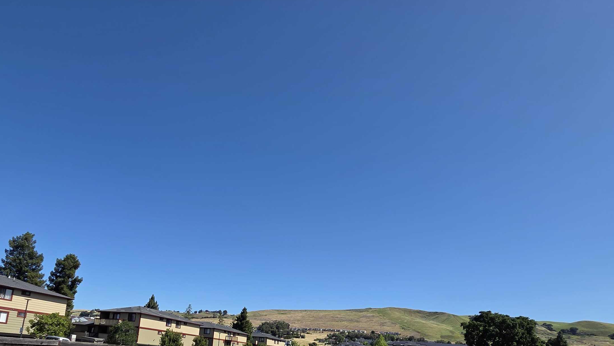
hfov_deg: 85.4
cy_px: 286
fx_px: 326
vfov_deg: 51.7
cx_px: 242
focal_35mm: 20
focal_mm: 2.2
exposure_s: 1/2456
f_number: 2.2
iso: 50
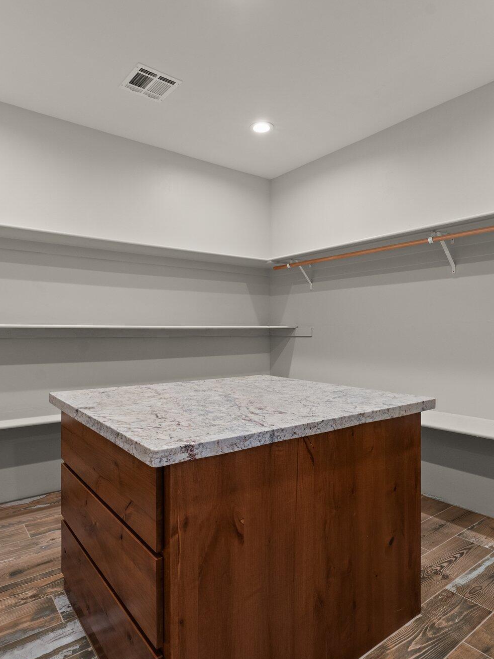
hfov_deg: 63.3
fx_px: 400
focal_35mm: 21
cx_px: 221
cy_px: 332
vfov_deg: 79.0
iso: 400
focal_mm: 14
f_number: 8
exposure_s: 1/6
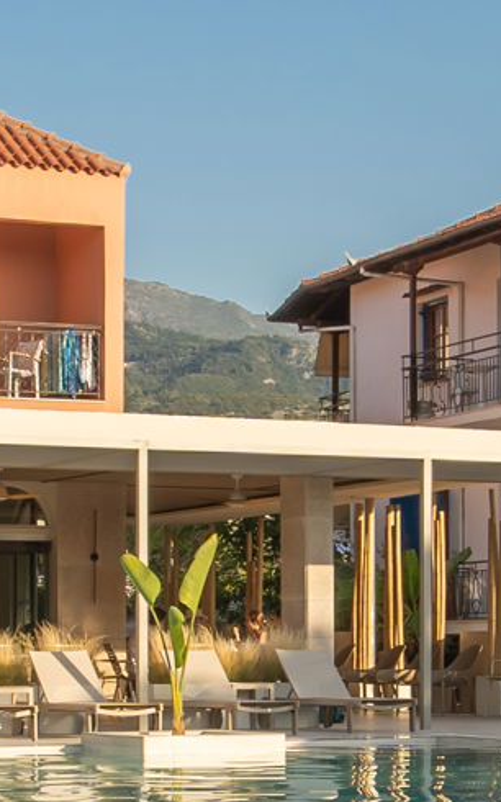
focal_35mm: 106
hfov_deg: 12.3
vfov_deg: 19.4
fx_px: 2317
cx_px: 319
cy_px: 665
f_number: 10
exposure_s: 1/160
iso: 100
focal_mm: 17
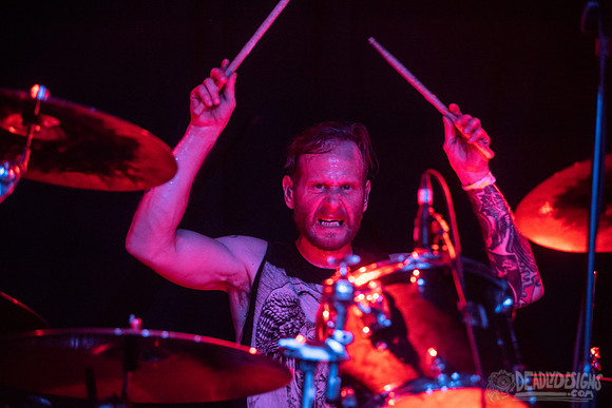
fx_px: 2465
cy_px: 204
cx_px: 306
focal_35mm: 145
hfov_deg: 14.2
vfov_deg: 9.5
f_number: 3.2
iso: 3200
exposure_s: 1/250
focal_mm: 145
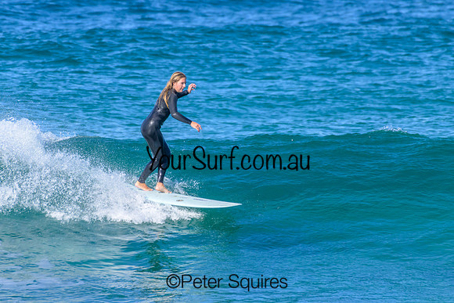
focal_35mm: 1000
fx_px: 12613
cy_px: 152
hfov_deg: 2.1
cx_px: 227
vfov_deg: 1.4
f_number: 11
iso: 1800
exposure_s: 1/2000
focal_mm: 1000
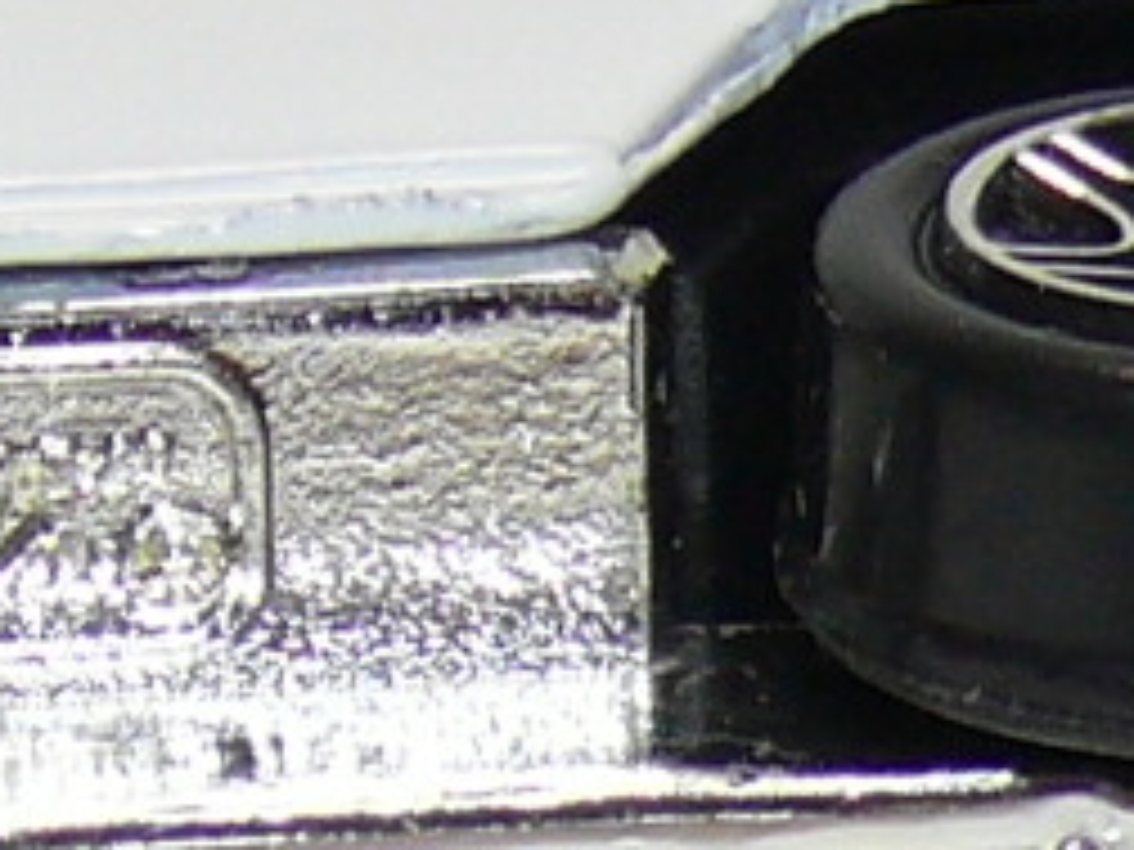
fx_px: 21195
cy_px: 922
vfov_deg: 2.3
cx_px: -356
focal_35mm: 647
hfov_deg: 3.1
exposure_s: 1/30
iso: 100
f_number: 4
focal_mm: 13.3
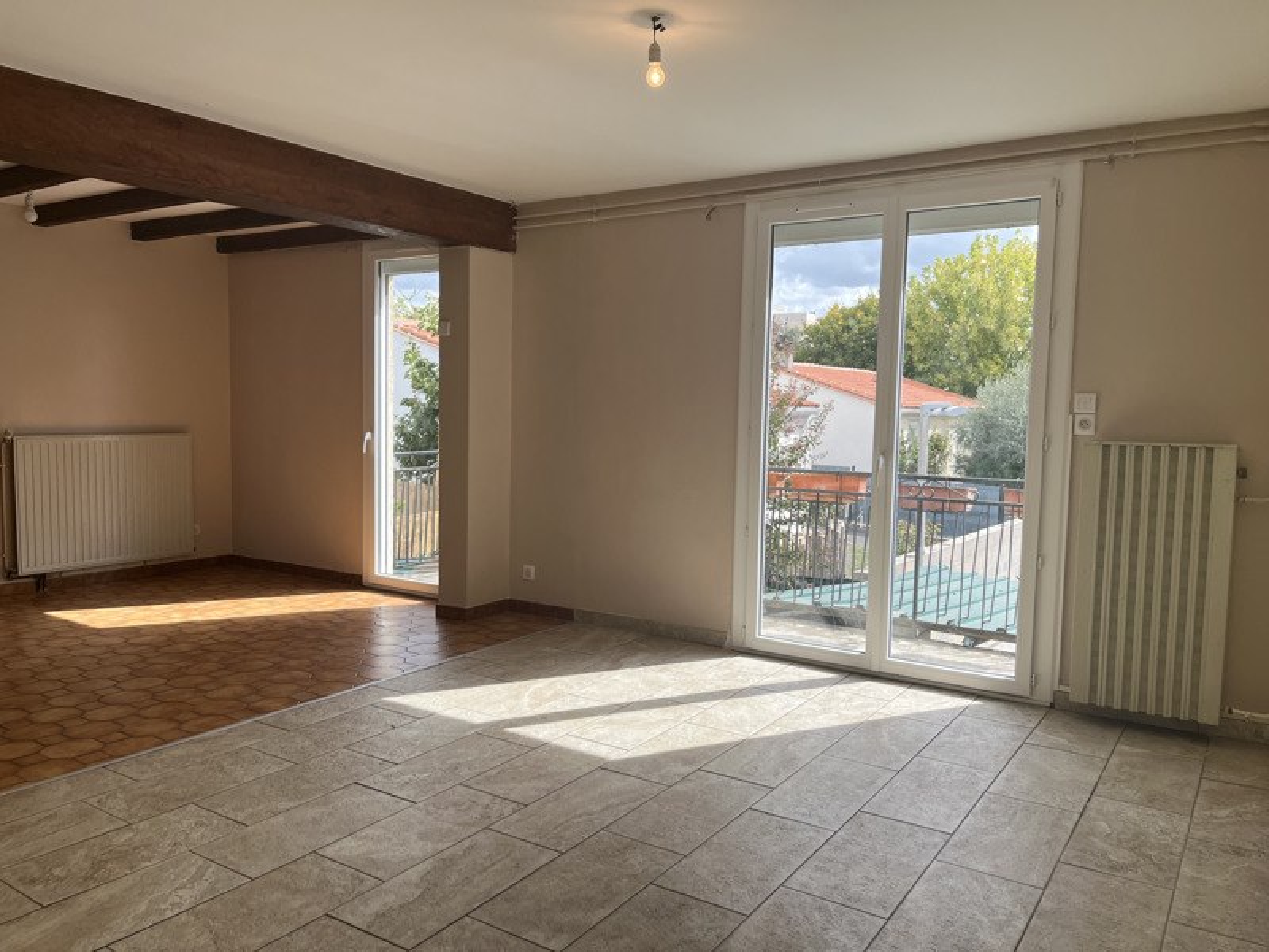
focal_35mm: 26
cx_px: 634
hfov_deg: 67.3
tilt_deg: -5.6
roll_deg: -1.3
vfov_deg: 53.1
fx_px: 953
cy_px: 476
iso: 50
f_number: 1.6
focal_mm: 5.1
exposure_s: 1/885
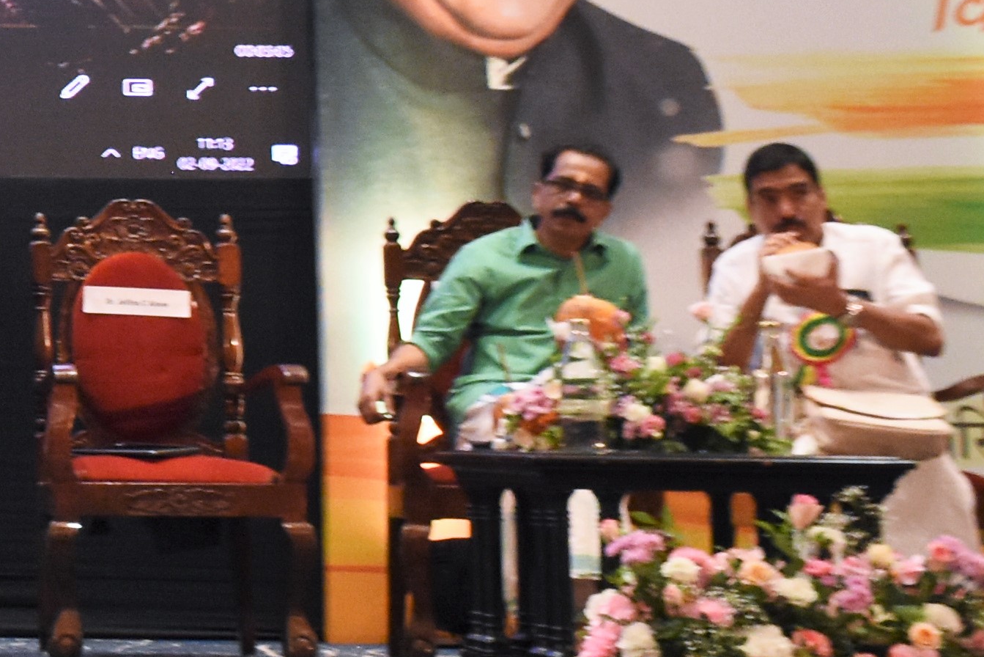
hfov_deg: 13.5
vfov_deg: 10.0
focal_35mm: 134
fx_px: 3663
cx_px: -868
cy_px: -230
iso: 1600
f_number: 4.5
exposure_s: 1/160
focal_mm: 20
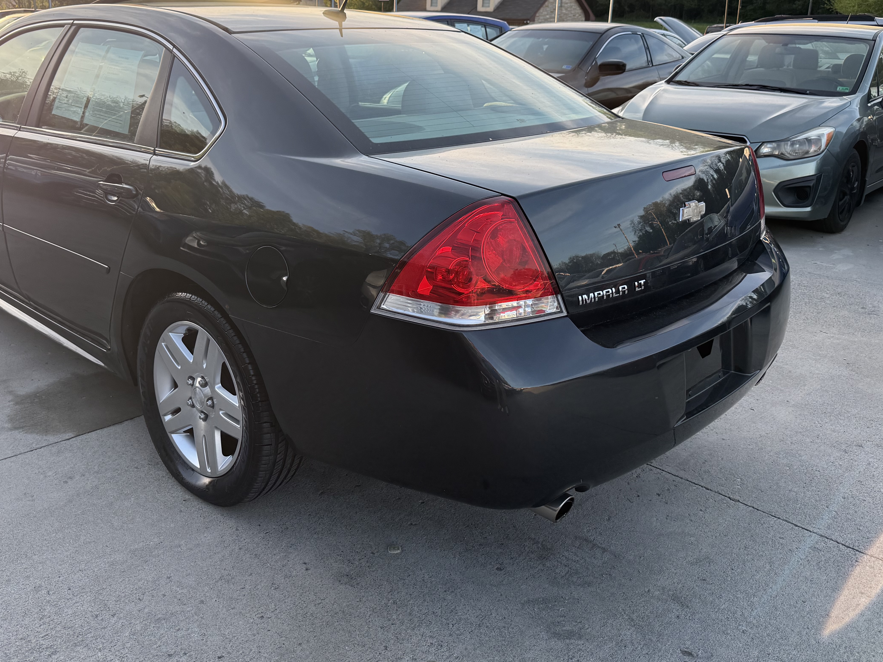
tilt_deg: -14.3
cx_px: 386
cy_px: 230
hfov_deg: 55.2
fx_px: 842
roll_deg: -0.5
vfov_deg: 42.5
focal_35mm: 33
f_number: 1.78
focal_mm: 6.76
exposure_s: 1/813
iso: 100
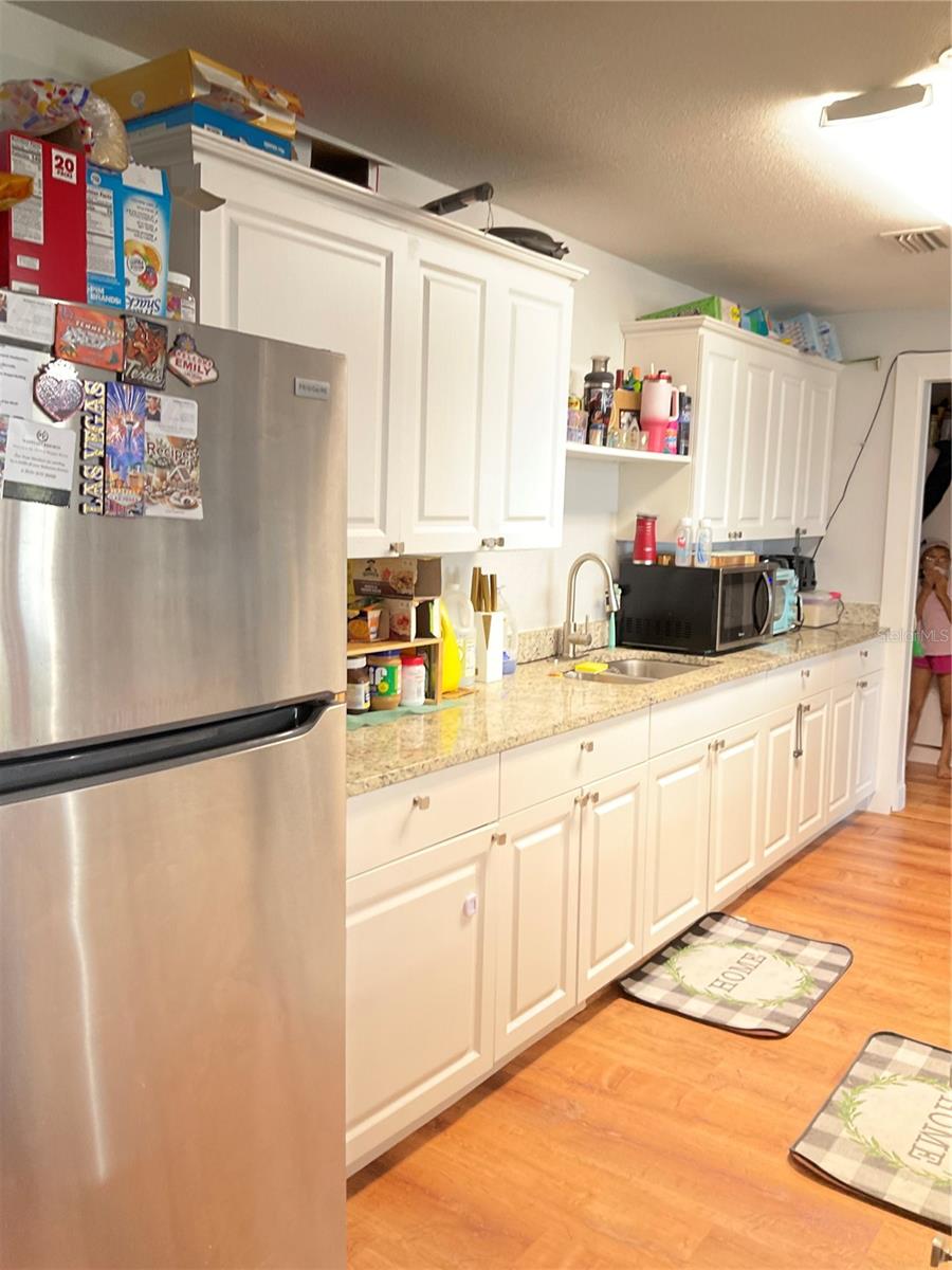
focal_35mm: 29
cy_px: 635
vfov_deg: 61.7
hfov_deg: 48.2
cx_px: 476
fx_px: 1063
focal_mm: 3
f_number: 1.8
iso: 320
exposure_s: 1/30
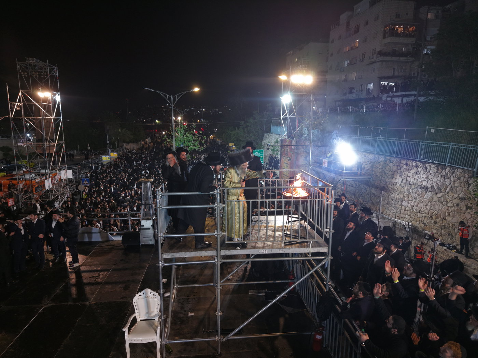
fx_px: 331
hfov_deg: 71.6
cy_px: 179
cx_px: 239
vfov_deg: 56.8
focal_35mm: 24
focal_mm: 8.67
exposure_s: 1/90
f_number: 1.8
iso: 400
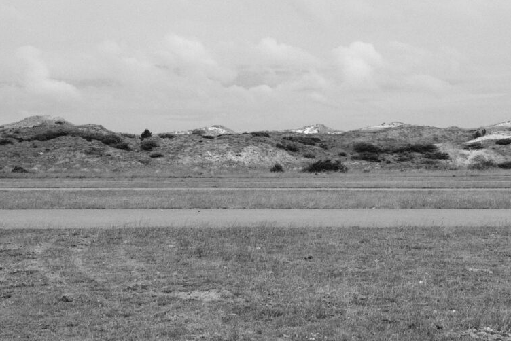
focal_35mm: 49
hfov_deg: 40.3
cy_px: 165
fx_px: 696
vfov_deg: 27.5
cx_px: 276
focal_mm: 24.1
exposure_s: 1/800
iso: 125
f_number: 5.6
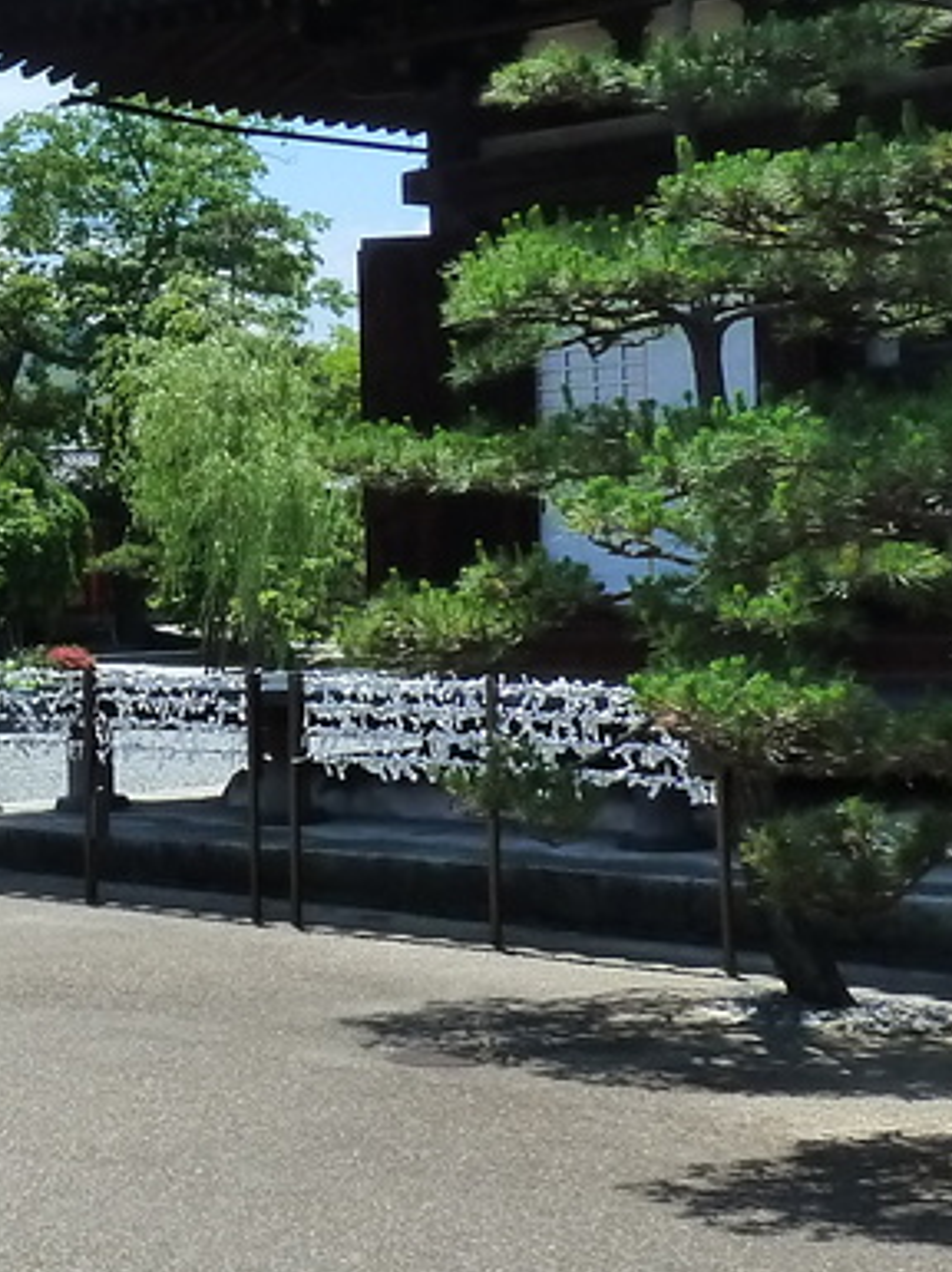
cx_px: -304
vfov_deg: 25.0
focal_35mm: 78
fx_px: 2865
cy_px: 532
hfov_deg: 17.6
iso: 200
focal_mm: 4.1
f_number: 5
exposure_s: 1/400
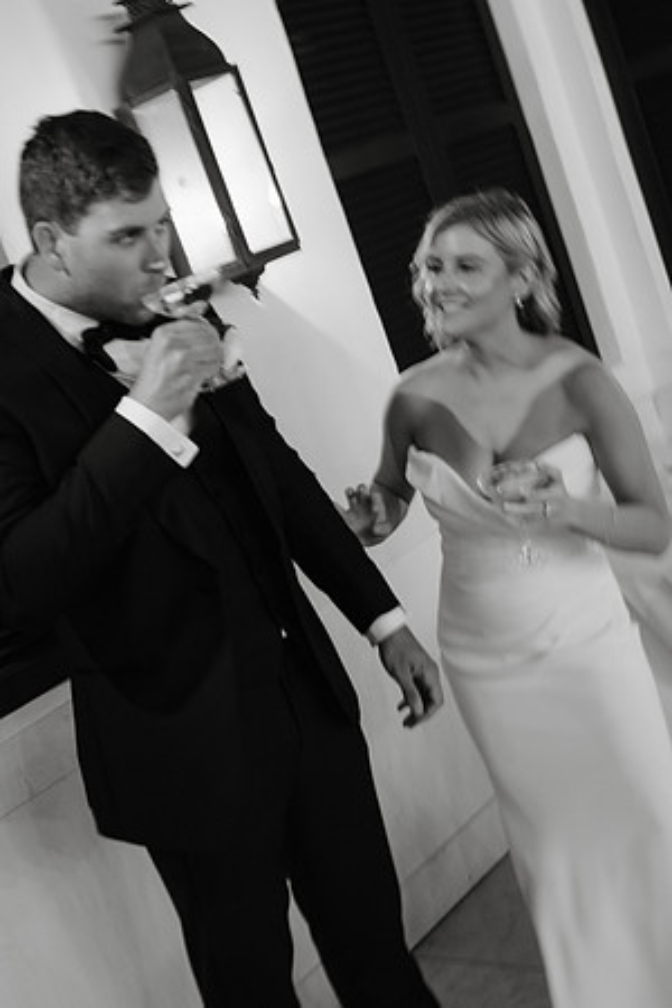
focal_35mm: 50
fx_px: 1400
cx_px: 336
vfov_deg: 39.6
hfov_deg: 27.0
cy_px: 504
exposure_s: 1/40
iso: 4000
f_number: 5
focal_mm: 50
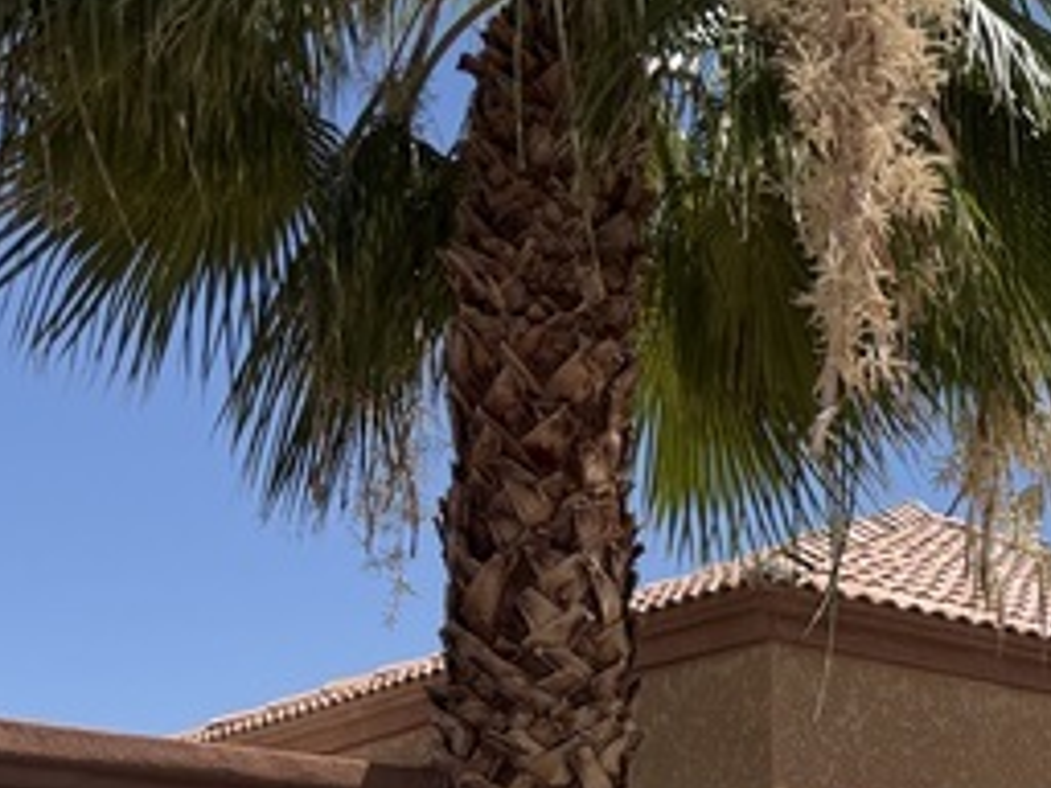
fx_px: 2277
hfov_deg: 23.3
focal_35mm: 75
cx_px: 1330
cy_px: 1014
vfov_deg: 18.3
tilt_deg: +2.1
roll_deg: +1.1
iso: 80
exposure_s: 1/7353
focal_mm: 6.76
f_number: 1.78
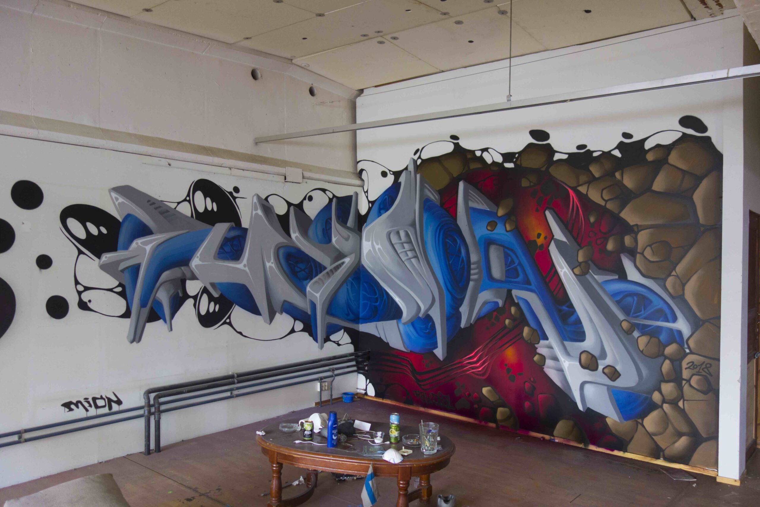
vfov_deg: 46.4
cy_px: 254
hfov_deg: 65.5
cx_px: 380
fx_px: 591
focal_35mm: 28
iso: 250
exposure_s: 1/30
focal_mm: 10.4
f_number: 1.8
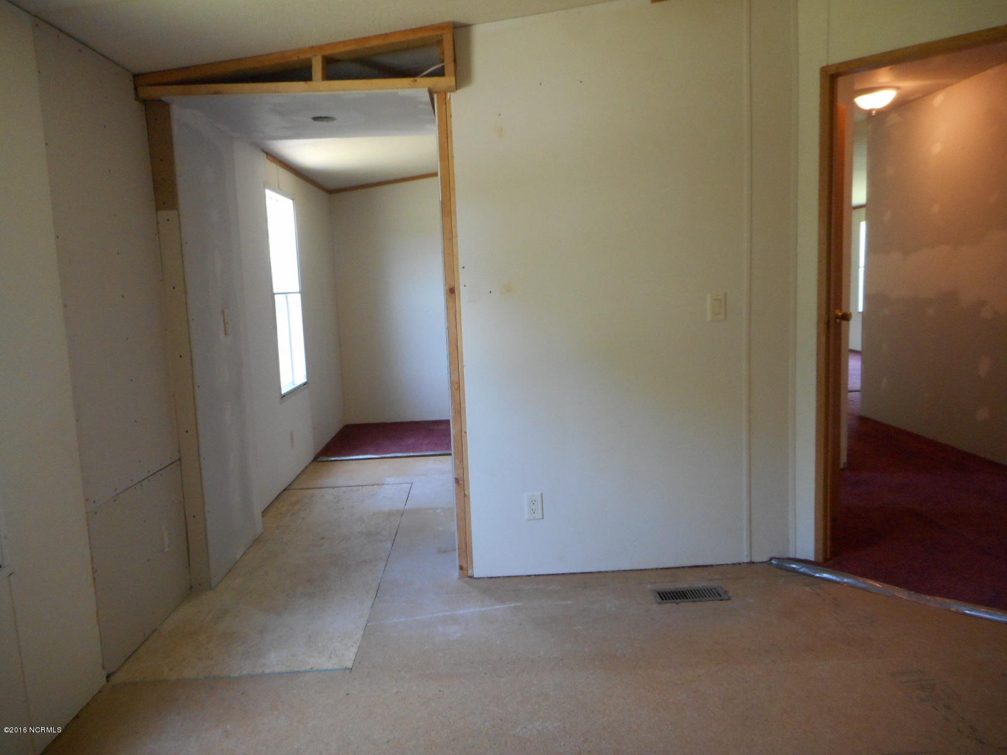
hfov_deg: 69.4
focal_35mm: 25
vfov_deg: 54.9
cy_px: 378
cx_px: 504
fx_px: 727
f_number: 3.7
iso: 280
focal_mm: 4.5
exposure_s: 1/30
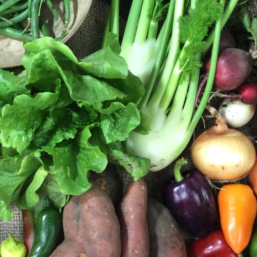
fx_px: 588
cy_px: 100
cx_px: 83
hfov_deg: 24.5
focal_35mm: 70
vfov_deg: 24.6
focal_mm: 3.3
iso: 125
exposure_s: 1/24
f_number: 2.4
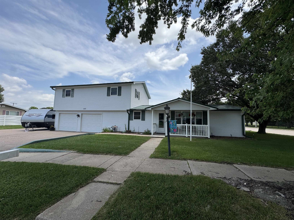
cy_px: 110
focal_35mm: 14
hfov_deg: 102.1
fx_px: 119
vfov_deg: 85.7
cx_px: 147
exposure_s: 1/1927
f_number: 2.2
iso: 50
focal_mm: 2.22
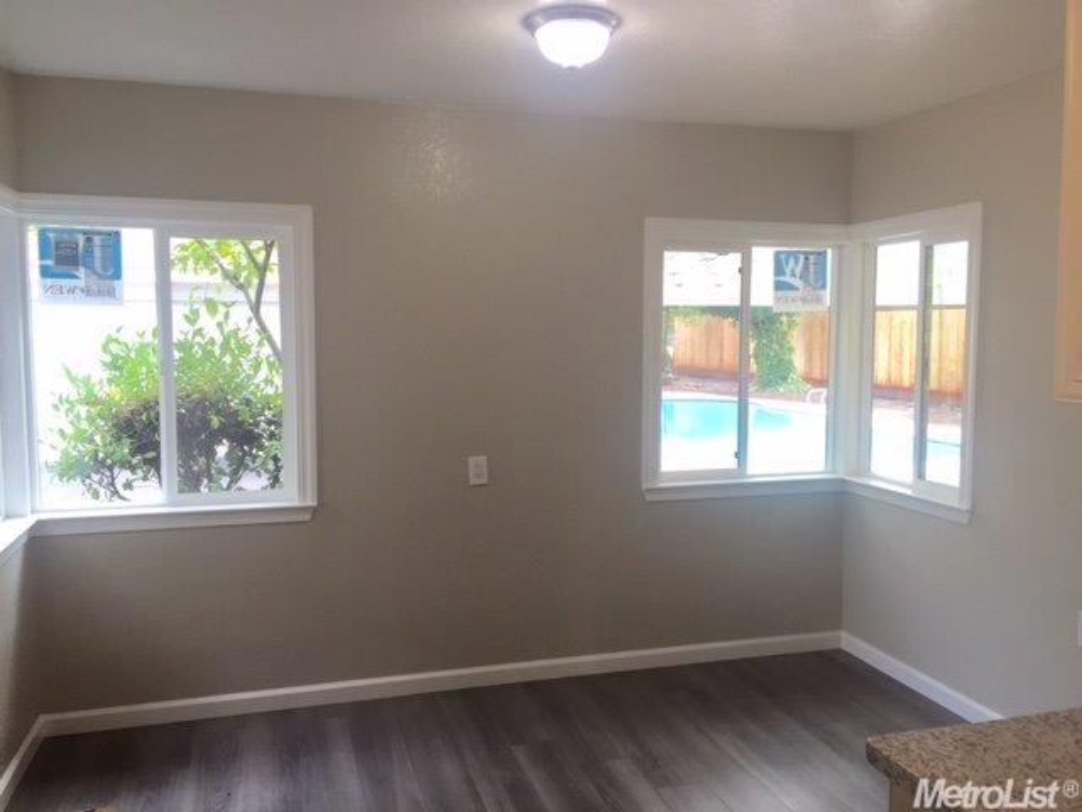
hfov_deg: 61.7
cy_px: 406
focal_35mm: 29
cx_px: 541
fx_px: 906
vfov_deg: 48.2
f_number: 2.2
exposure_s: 1/40
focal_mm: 4.15
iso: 32
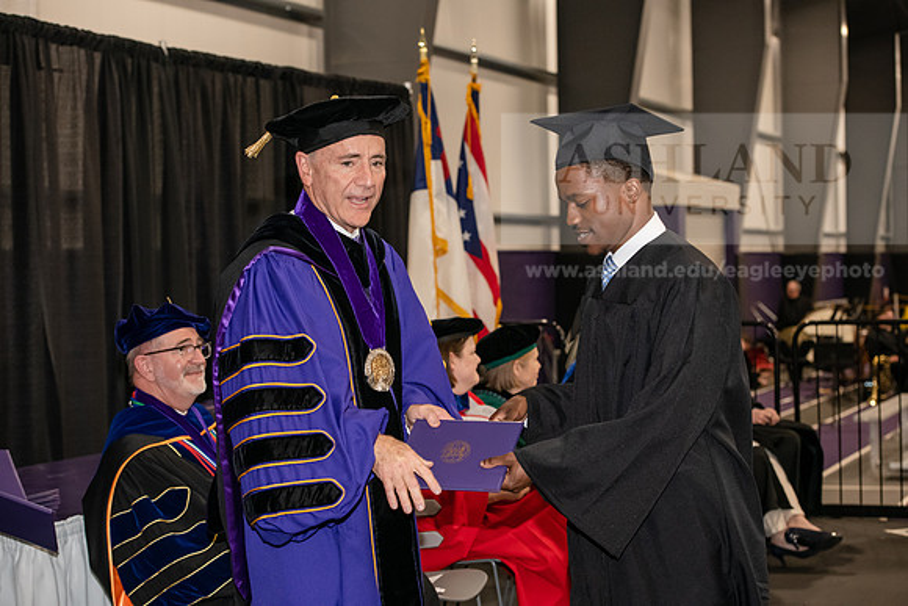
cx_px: 454
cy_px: 303
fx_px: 1766
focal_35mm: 70
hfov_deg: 28.8
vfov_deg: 19.5
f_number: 5
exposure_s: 1/200
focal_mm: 70
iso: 2500
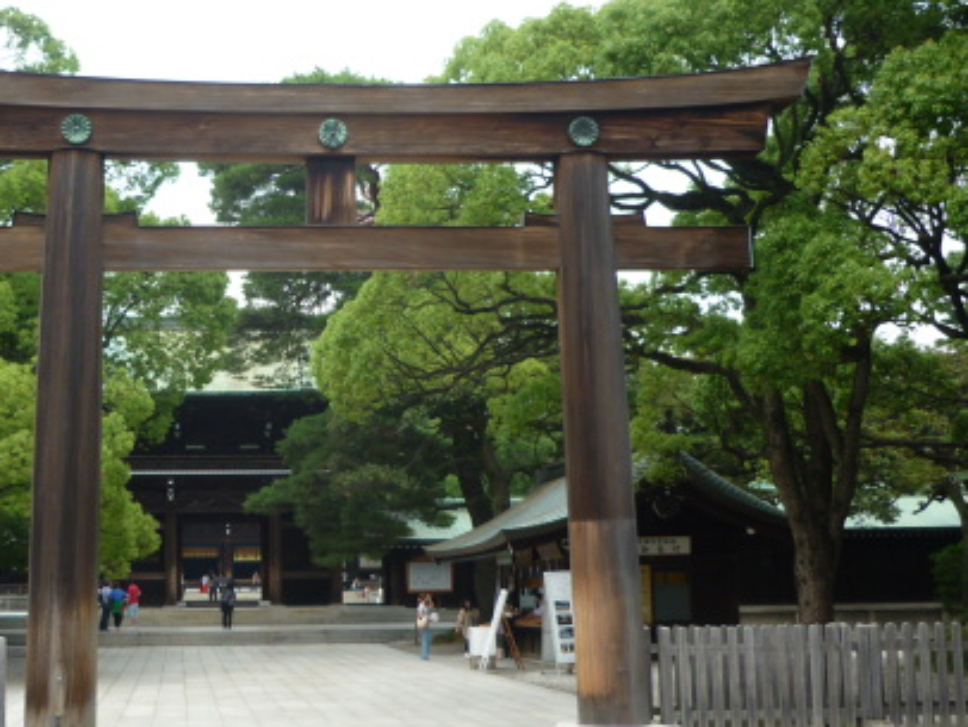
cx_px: 260
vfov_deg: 28.1
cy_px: 379
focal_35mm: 52
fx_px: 1455
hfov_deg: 36.1
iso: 80
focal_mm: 5.5
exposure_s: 1/500
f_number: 2.8
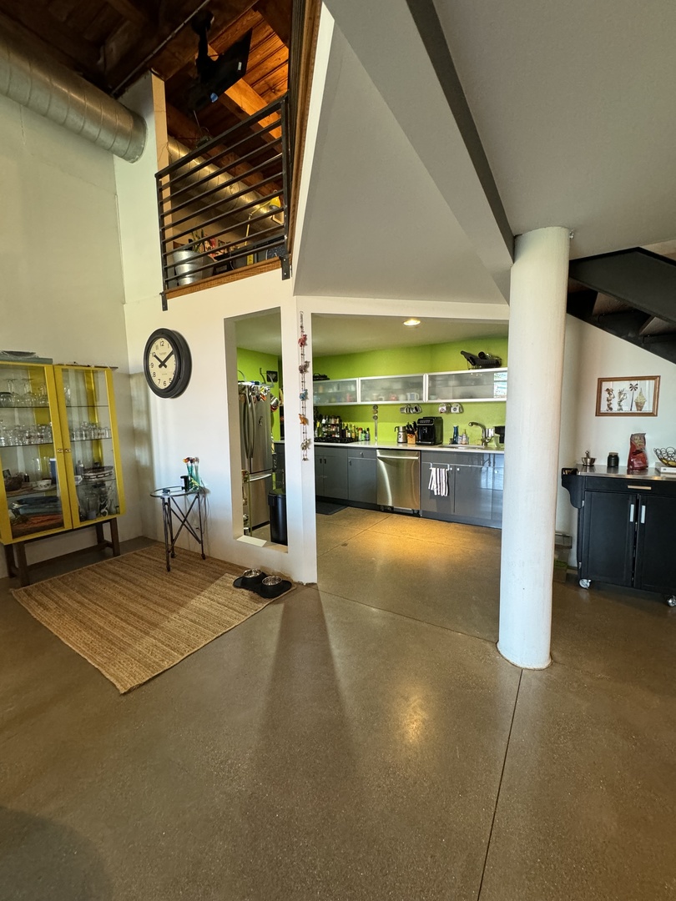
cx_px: 338
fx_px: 365
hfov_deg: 85.7
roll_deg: +1.0
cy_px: 450
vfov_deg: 102.1
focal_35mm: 14
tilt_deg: -6.8
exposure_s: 1/60
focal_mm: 2.22
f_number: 2.2
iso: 320
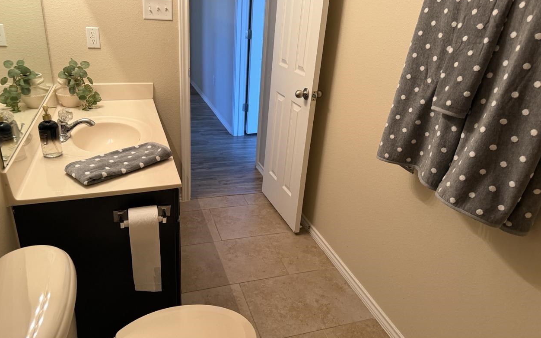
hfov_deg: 70.4
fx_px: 383
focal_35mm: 26
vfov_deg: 47.6
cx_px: 265
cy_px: 161
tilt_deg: -23.7
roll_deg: -3.3
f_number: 1.78
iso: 250
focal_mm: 6.76
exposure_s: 1/60
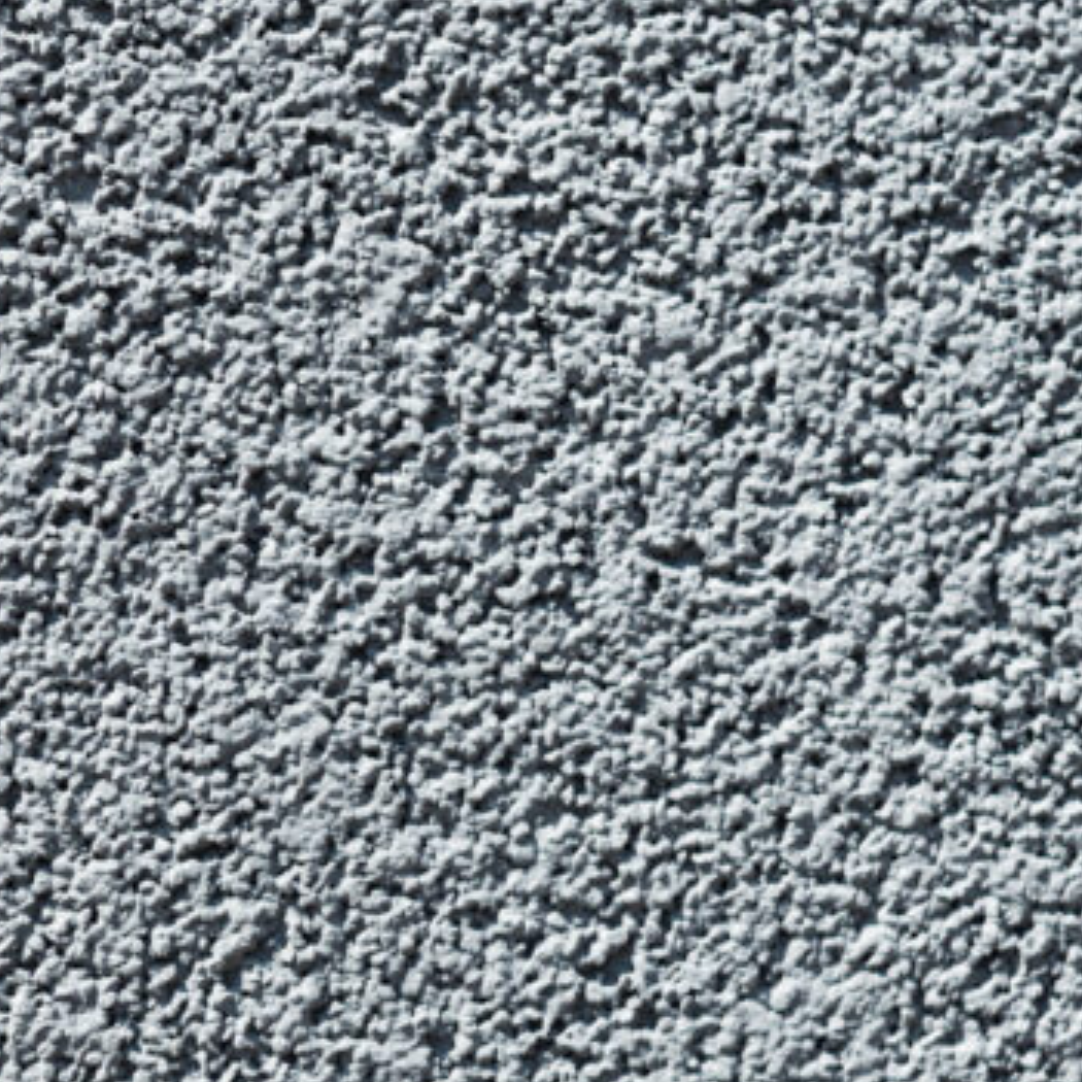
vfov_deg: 7.5
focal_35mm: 233
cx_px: -739
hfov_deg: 7.3
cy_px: 632
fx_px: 8240
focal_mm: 50
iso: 200
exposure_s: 1/1000
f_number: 3.5
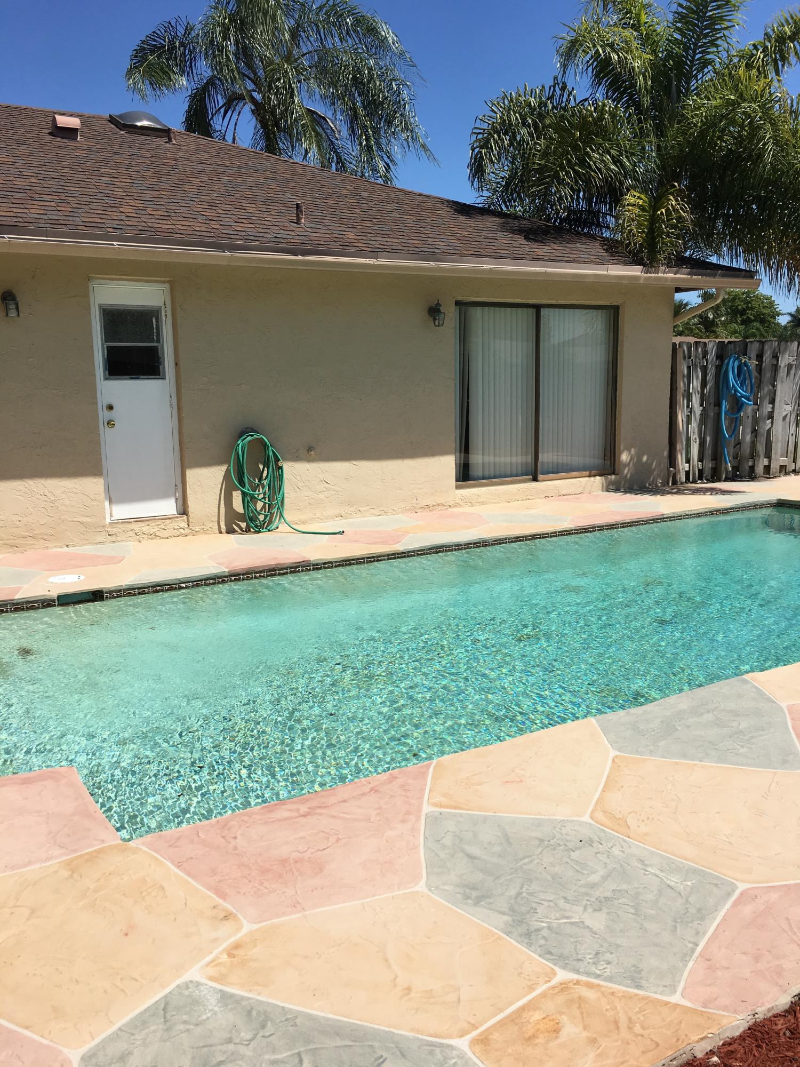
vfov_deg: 61.7
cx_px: 400
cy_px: 534
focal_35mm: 29
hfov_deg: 48.2
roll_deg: +1.8
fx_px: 894
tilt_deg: -9.8
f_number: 2.2
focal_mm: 4.15
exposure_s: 1/2481
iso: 25
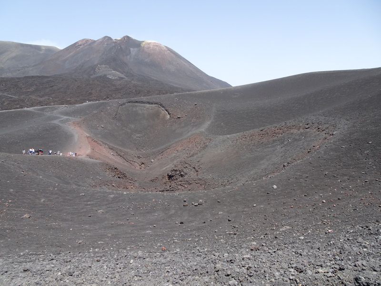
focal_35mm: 24
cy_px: 143
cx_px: 190
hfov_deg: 71.6
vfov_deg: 56.8
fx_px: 264
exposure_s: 1/500
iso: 80
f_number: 3.5
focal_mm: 4.1
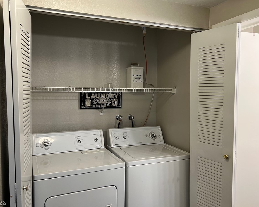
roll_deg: -0.6
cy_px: 100
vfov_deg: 51.5
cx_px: 119
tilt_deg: -3.7
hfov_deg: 62.1
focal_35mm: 28
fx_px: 215
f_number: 1.5
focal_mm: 5.7
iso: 100
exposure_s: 1/60
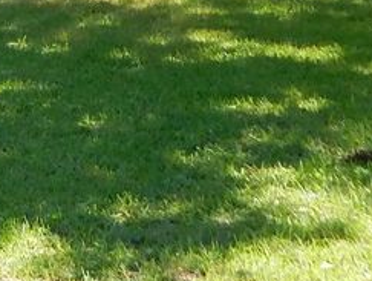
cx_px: -170
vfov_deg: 9.8
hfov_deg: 13.1
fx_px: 1539
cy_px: -238
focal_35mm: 143
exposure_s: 1/320
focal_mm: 6.1
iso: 125
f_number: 3.3
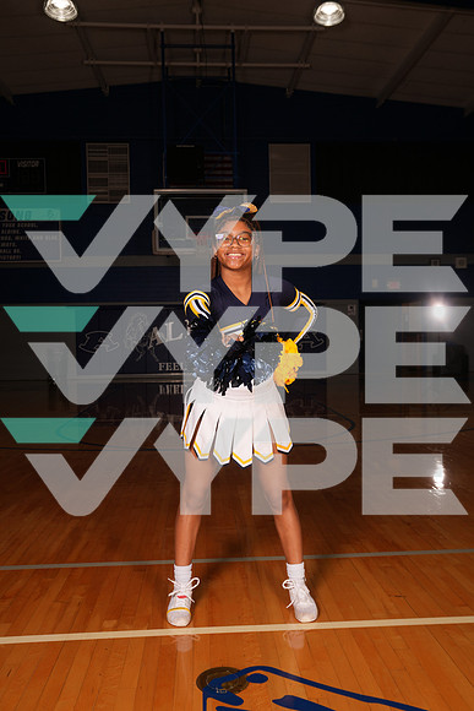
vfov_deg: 60.3
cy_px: 356
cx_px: 237
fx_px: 612
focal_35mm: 31
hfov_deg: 42.3
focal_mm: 31
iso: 100
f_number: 6.3
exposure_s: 1/100
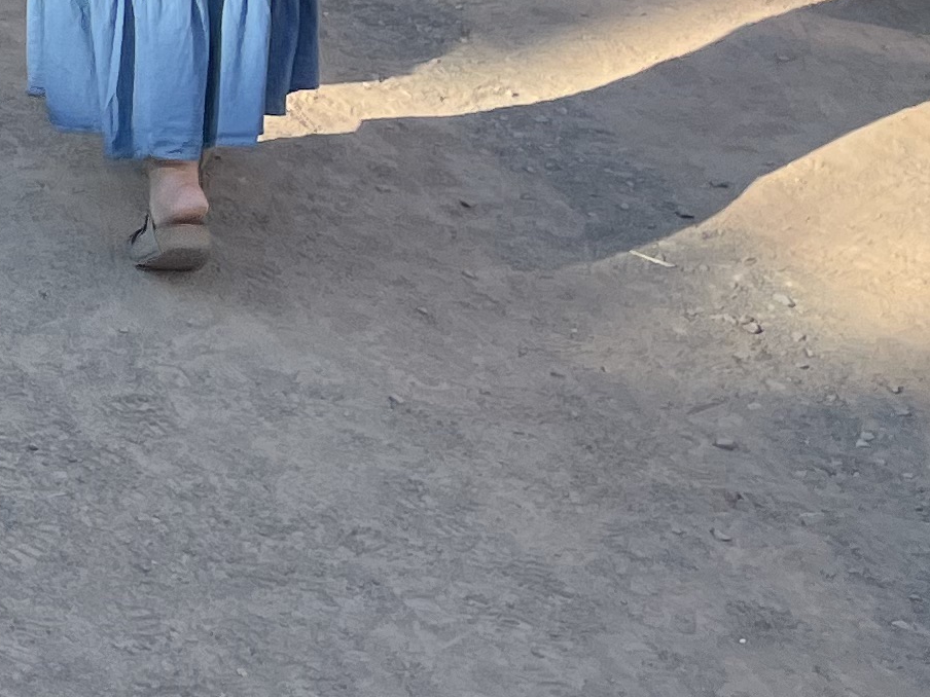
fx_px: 3116
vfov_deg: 11.9
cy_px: -479
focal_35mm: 116
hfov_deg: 14.4
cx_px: -888
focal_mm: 5.1
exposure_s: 1/1106
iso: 50
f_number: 1.6
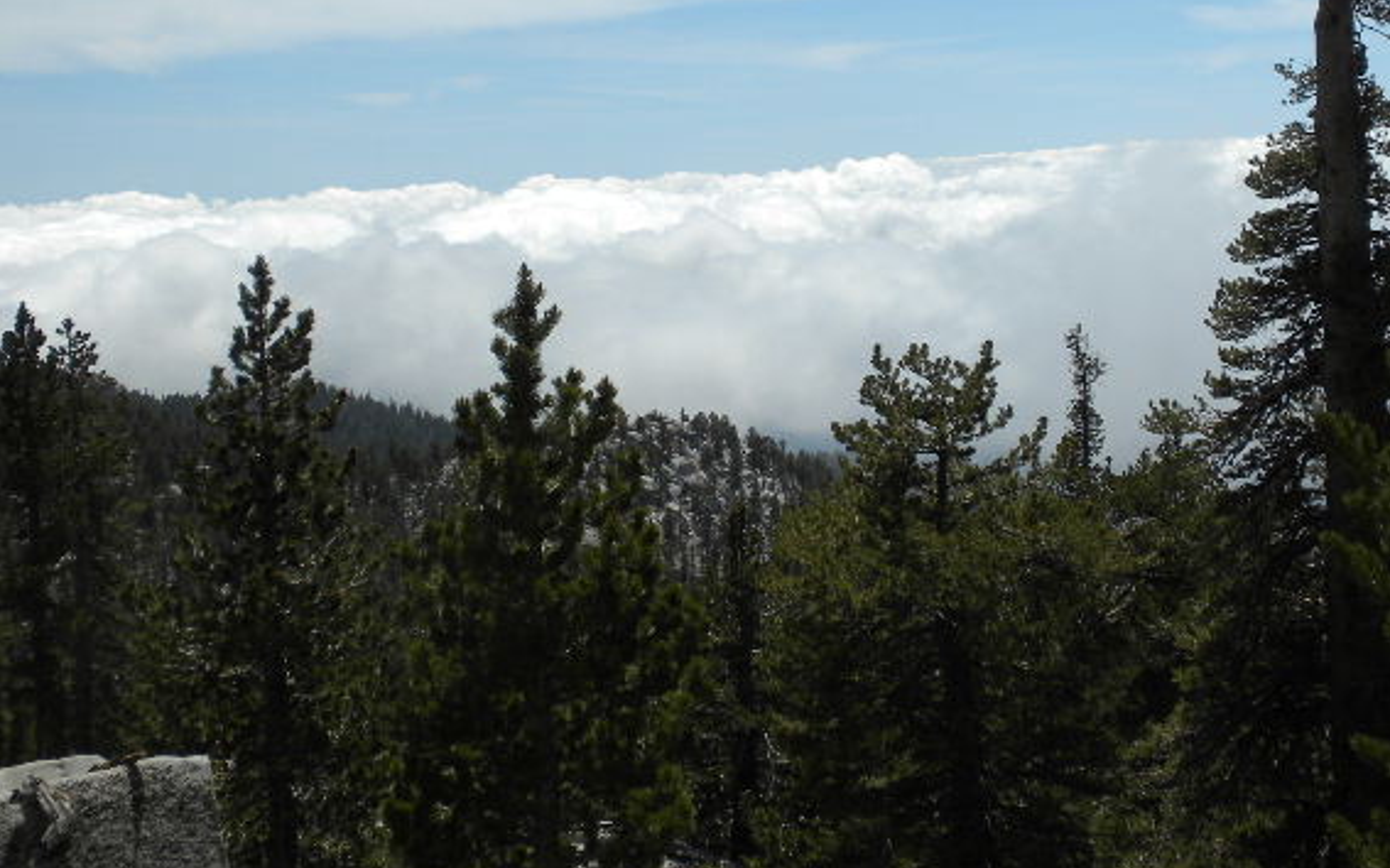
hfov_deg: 37.5
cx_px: 797
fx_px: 2045
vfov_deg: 23.8
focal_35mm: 54
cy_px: 242
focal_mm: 6.6
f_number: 10
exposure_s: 1/204
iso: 64
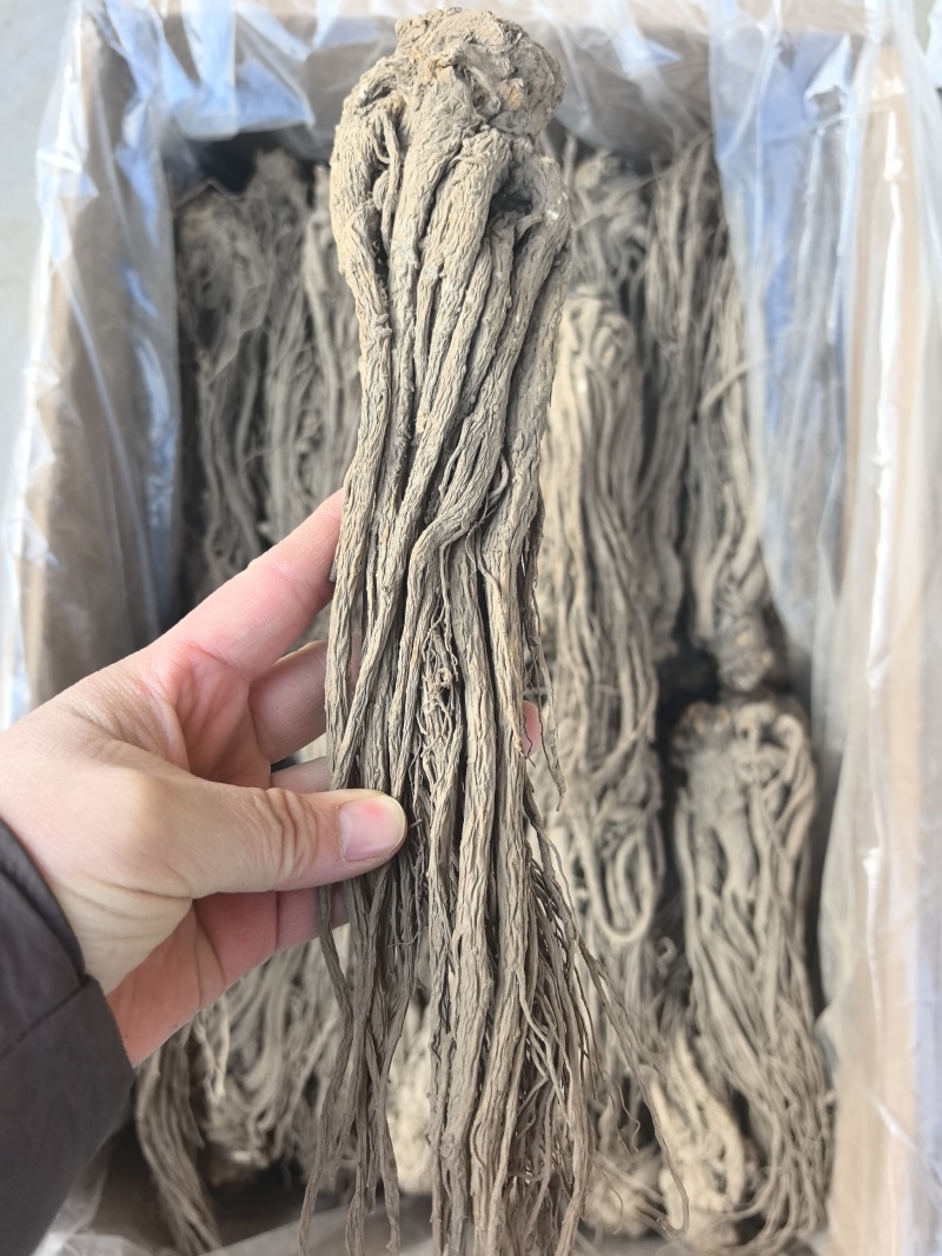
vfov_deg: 65.3
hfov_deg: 51.3
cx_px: 471
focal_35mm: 27
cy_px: 628
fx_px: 980
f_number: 2
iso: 50
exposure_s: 1/100
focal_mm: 6.98
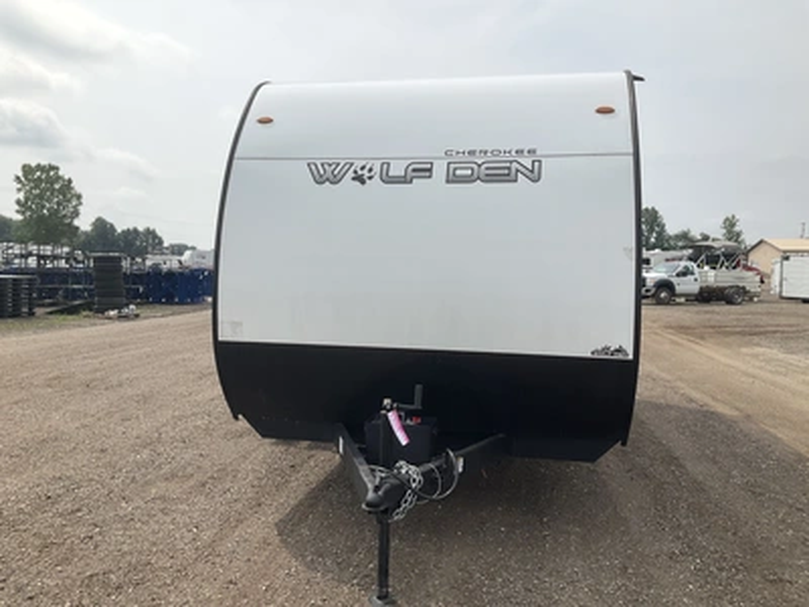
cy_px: 304
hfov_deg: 61.7
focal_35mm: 29
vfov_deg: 48.2
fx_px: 678
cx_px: 404
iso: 25
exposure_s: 1/3125
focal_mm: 3
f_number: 1.8
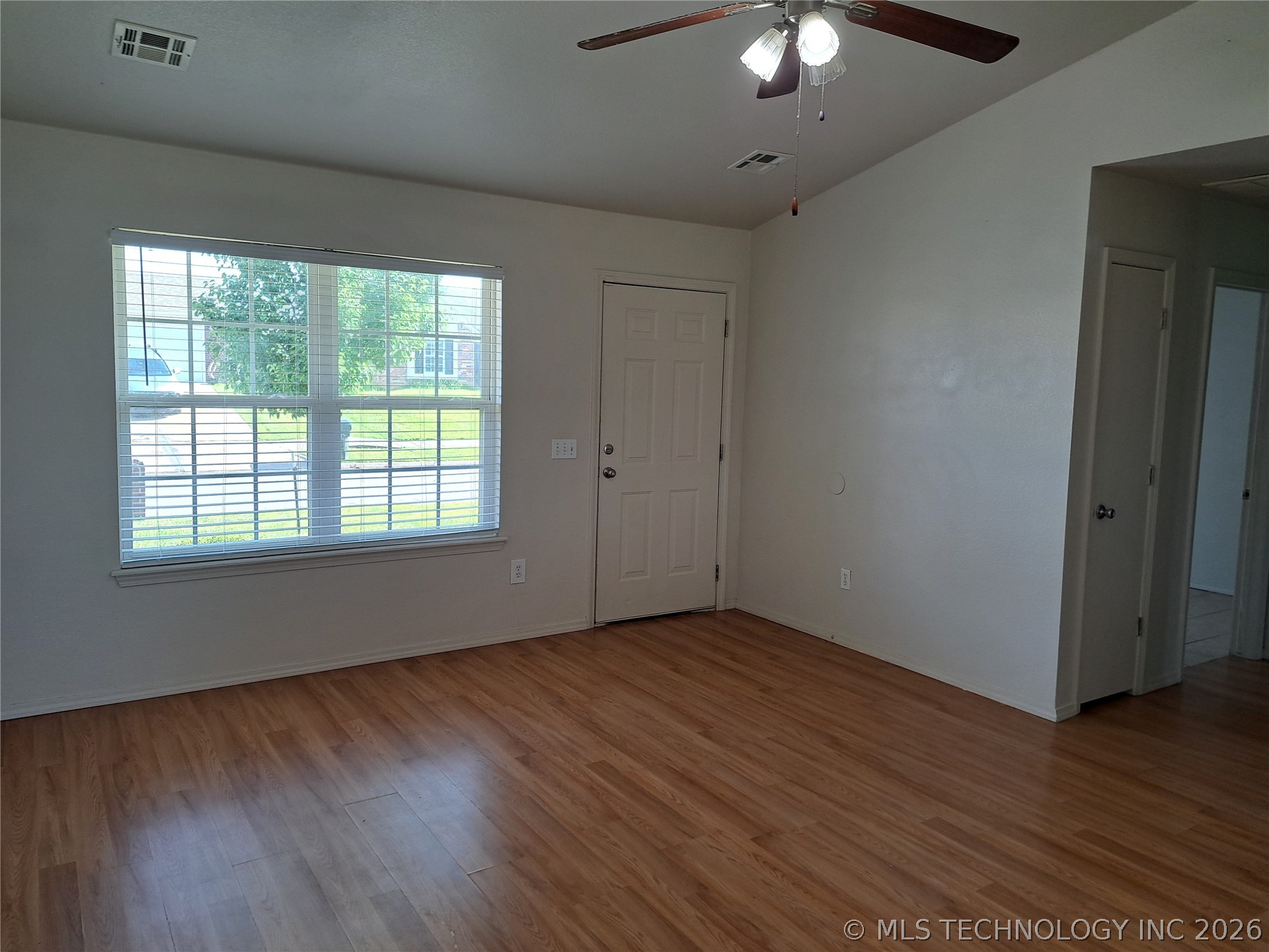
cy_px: 476
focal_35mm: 24
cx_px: 634
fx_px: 880
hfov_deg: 71.6
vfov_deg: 56.8
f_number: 1.8
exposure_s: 1/60
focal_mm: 5.23
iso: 50
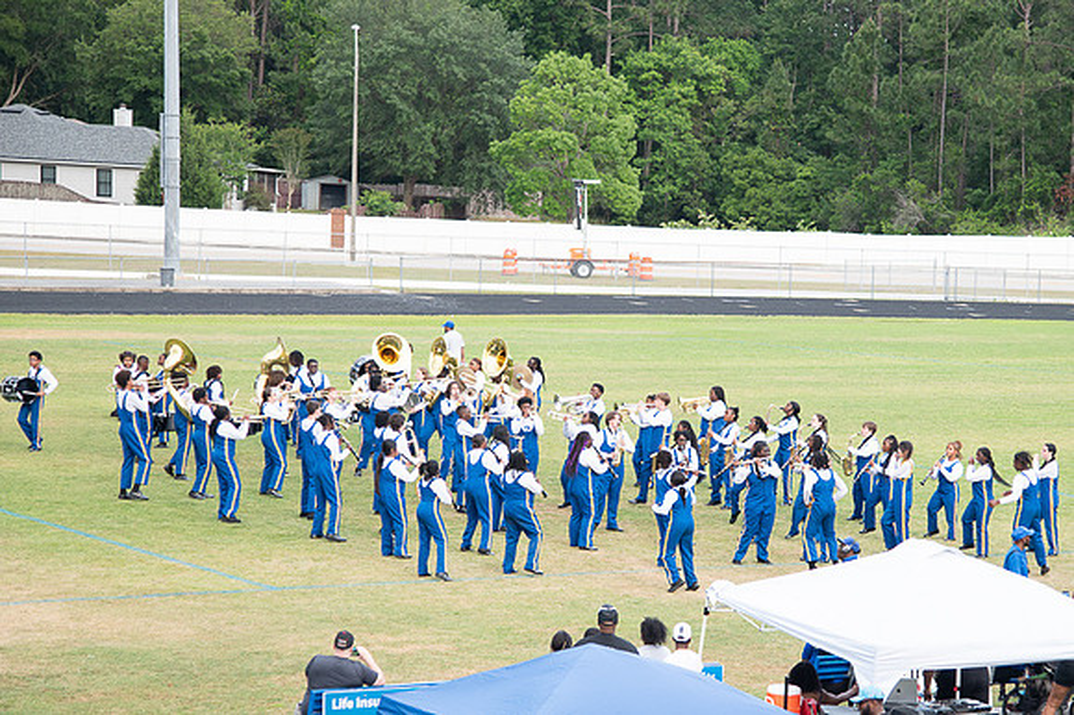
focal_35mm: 127
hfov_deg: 16.1
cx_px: 697
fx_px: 3787
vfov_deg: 10.8
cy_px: 451
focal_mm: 82
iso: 100
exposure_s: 1/200
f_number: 4
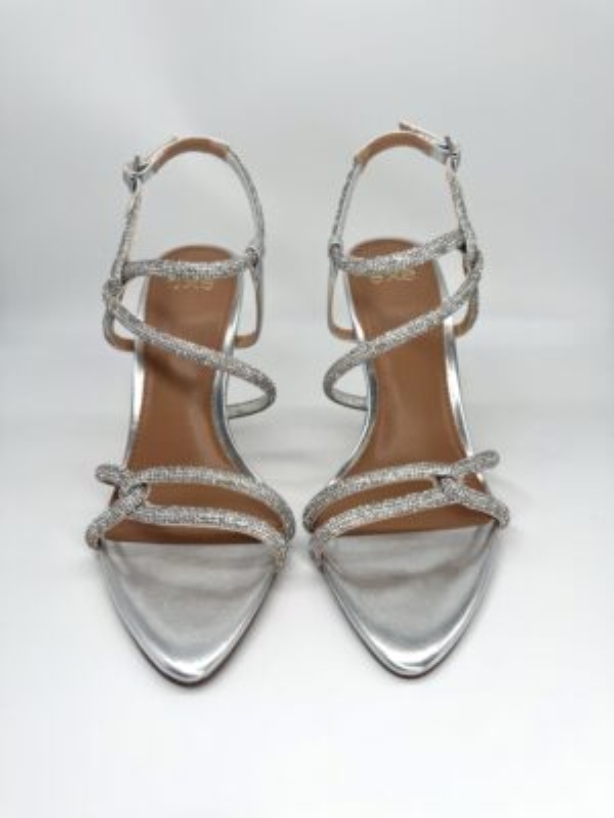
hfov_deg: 56.8
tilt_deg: -23.2
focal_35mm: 24
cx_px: 307
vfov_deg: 71.6
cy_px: 409
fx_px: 568
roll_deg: -0.6
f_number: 1.78
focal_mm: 6.76
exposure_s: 1/2232
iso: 80
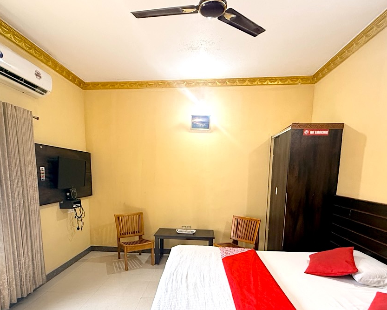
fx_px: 240
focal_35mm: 21
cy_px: 206
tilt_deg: -7.4
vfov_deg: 63.9
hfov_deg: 77.6
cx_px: 184
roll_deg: -0.4
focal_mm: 2.22
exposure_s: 1/100
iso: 320
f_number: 2.2
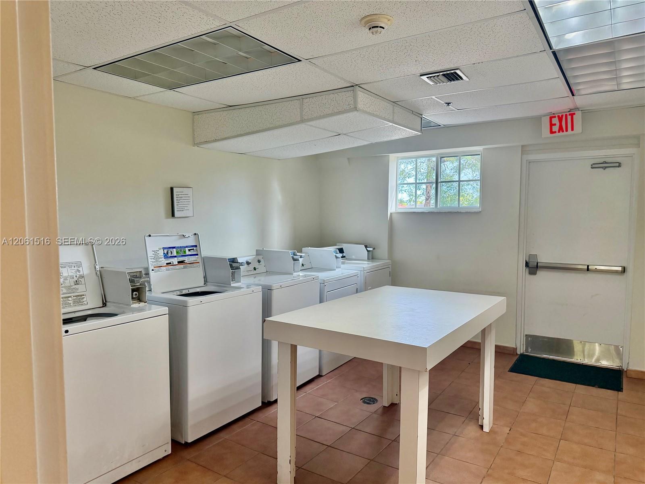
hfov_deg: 71.6
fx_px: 447
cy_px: 242
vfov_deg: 56.8
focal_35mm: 24
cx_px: 322
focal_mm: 6.76
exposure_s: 1/134
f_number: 1.78
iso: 200
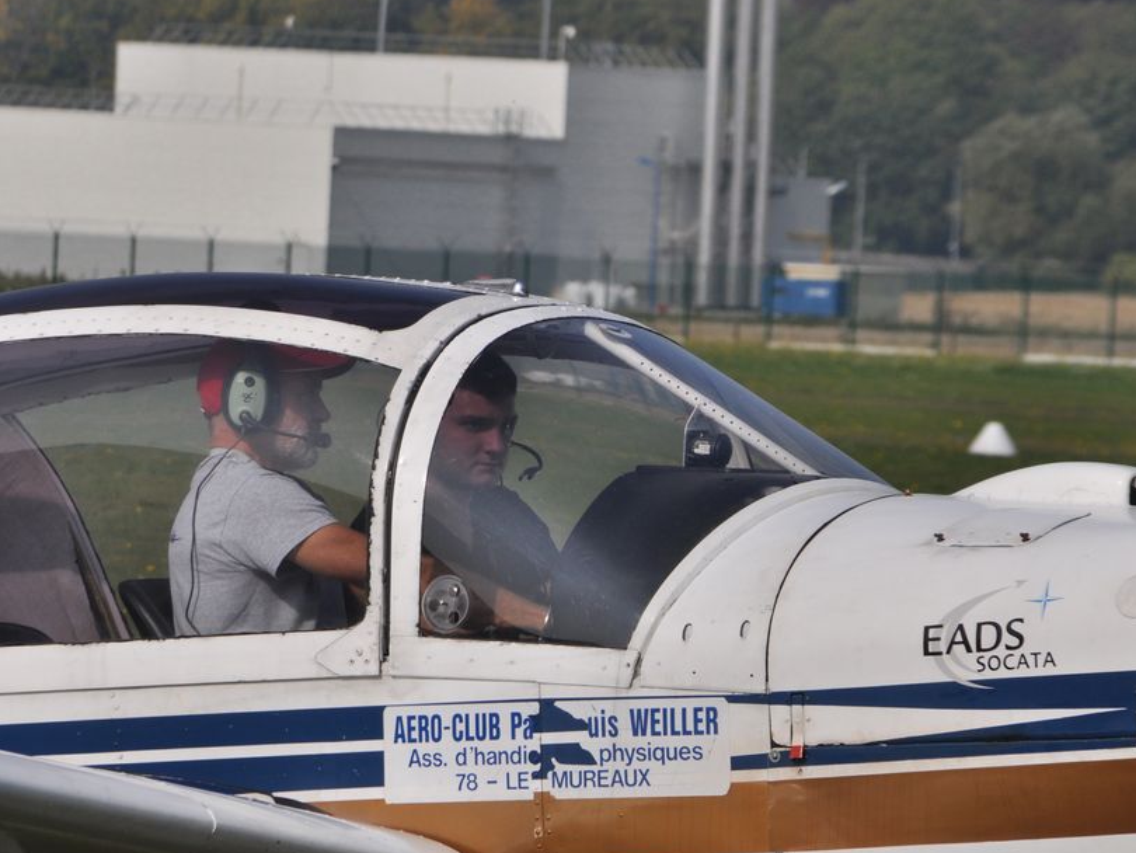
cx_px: 403
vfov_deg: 3.3
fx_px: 14936
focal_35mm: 455
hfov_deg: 4.4
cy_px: 337
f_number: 10
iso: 200
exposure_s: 1/1250
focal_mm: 200
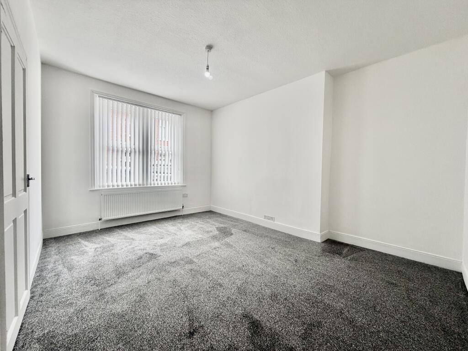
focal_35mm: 14
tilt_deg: -1.8
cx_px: 234
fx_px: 189
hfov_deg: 102.1
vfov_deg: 85.7
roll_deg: -1.0
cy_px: 176
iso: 160
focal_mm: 2.22
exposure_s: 1/121
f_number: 2.2
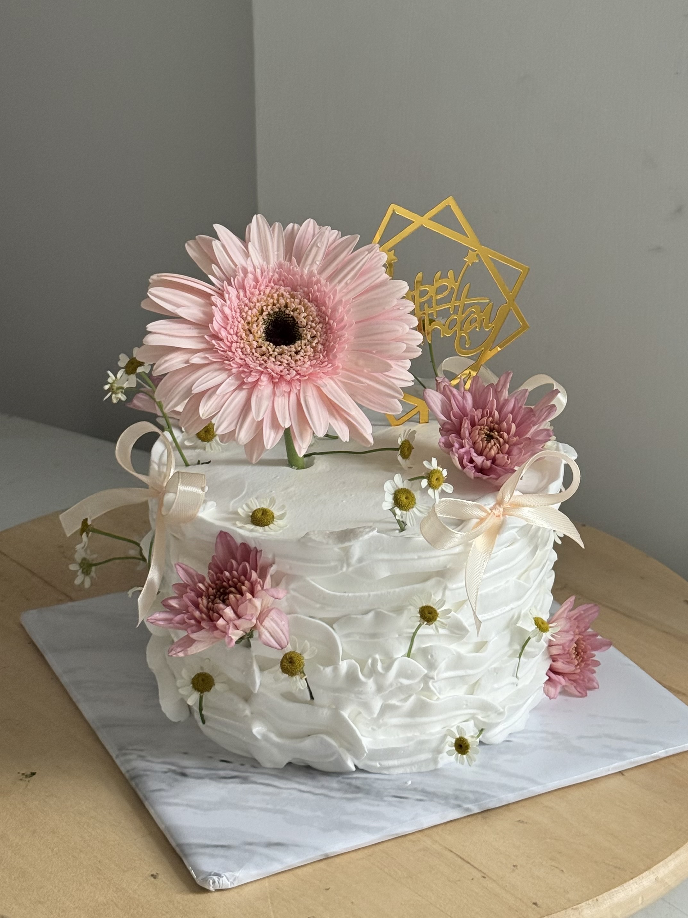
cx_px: 344
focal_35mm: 48
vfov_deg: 39.7
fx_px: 1272
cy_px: 459
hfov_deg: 30.3
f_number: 1.78
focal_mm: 6.76
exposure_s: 1/99
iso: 100
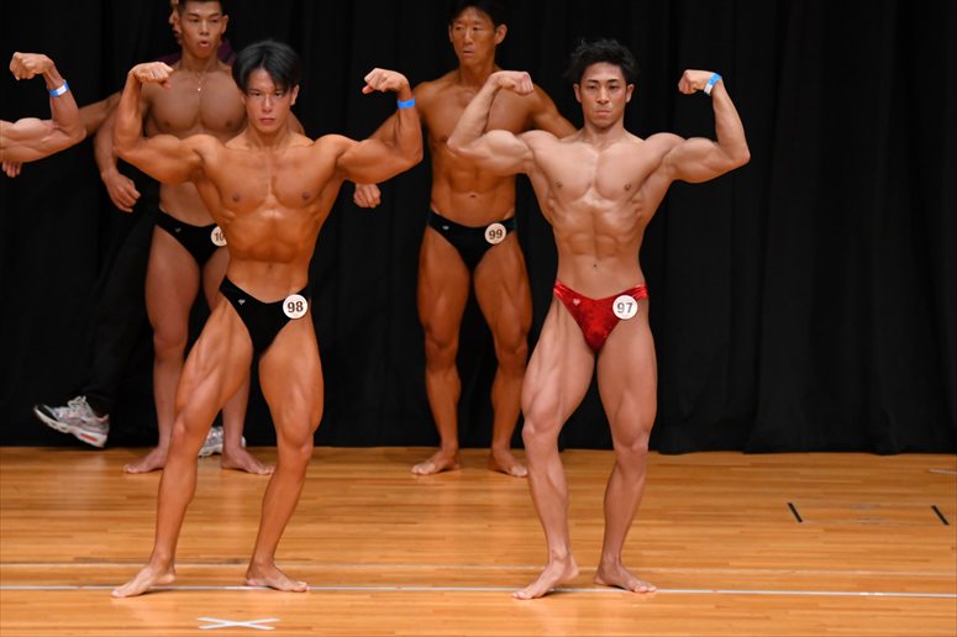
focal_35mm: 285
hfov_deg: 7.2
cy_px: 318
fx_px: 7573
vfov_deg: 4.8
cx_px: 478
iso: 3200
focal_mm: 190
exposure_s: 1/400
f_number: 5.6
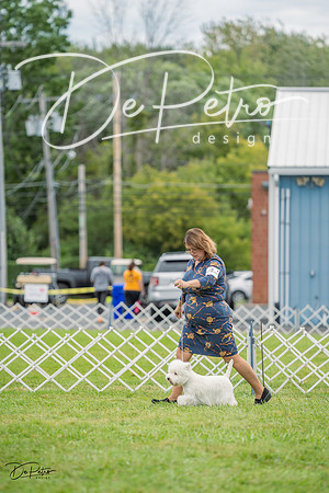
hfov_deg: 6.9
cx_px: 164
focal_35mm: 200
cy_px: 246
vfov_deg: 10.3
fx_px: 2741
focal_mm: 200
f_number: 3.5
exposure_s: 1/1250
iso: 400
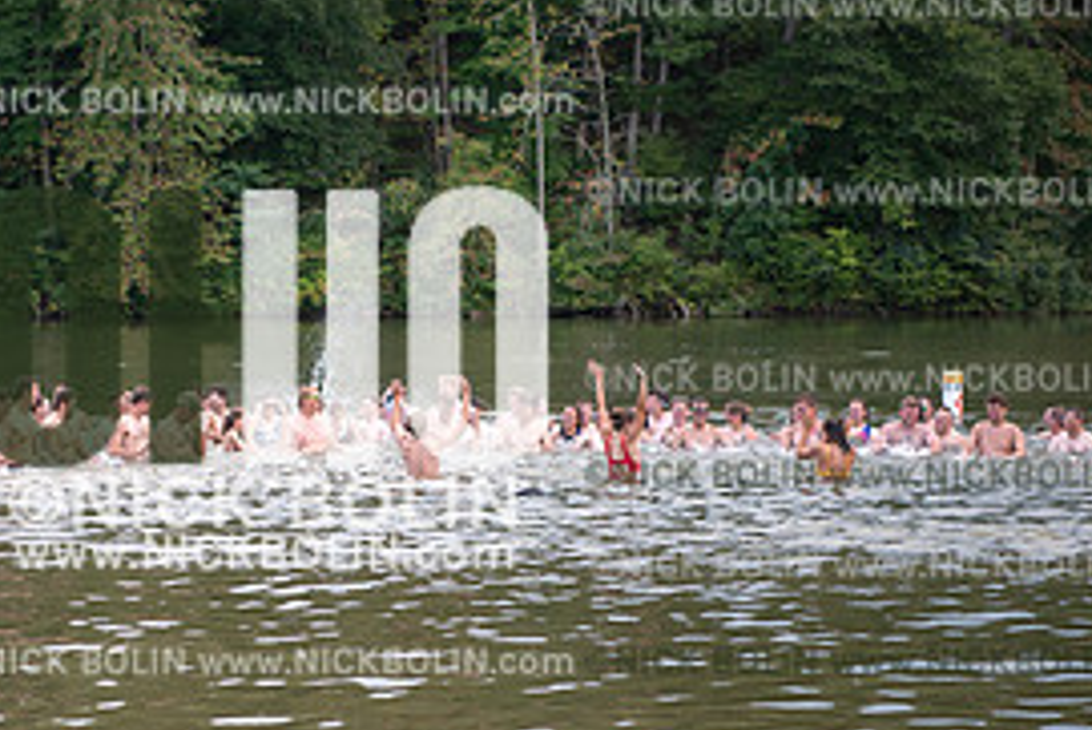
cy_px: 381
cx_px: 262
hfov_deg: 13.6
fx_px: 4552
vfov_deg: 9.2
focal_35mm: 150
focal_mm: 70
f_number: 3.2
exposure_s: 1/250
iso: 160
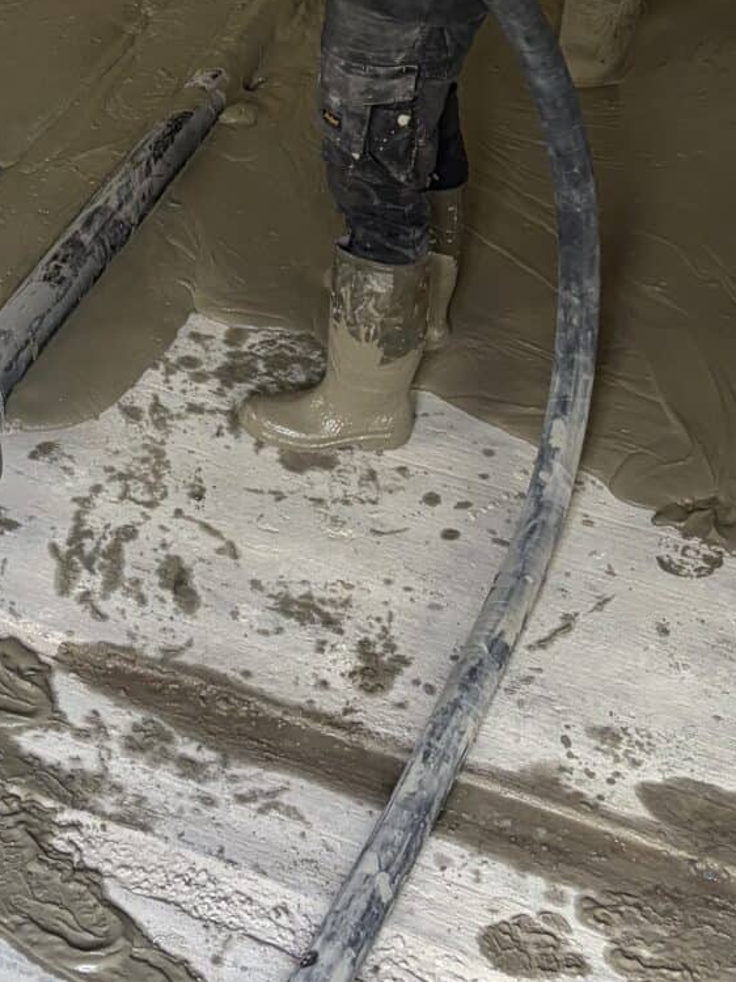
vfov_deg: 26.2
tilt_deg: -28.0
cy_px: 35
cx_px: 7
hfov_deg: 20.1
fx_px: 2014
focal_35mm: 71
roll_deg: +1.0
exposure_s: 1/60
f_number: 1.6
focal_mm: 5.96
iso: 160
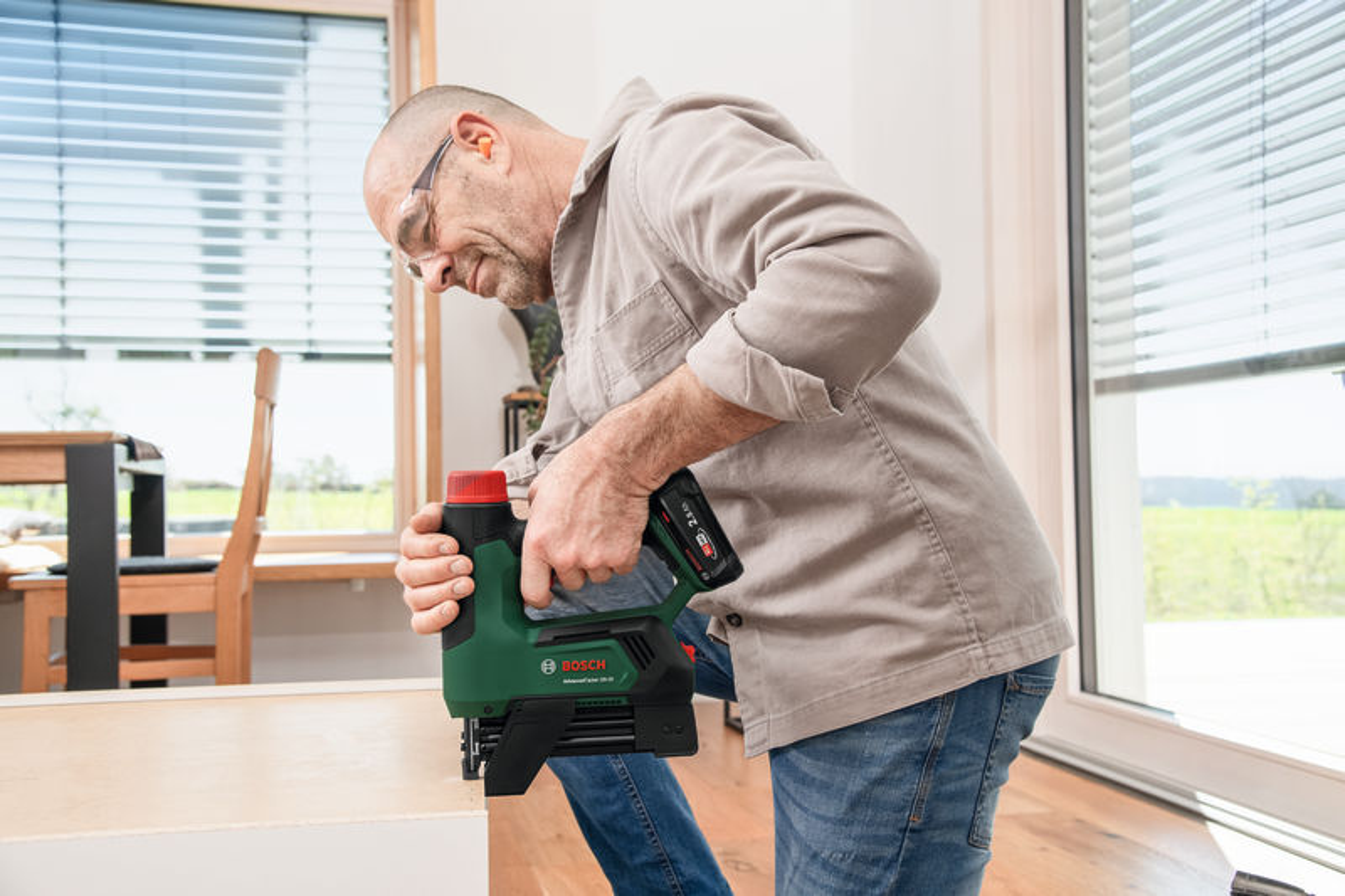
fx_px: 1419
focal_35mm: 38
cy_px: 448
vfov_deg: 35.0
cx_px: 672
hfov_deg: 50.7
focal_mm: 38
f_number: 6.3
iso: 250
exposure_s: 1/125
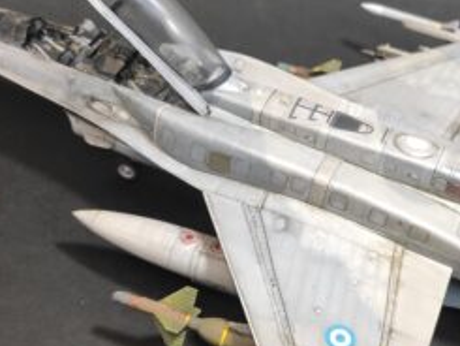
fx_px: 824
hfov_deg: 30.6
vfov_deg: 23.7
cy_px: 183
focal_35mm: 62
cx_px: 350
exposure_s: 1/100
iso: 292
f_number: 1.75
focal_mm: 4.77
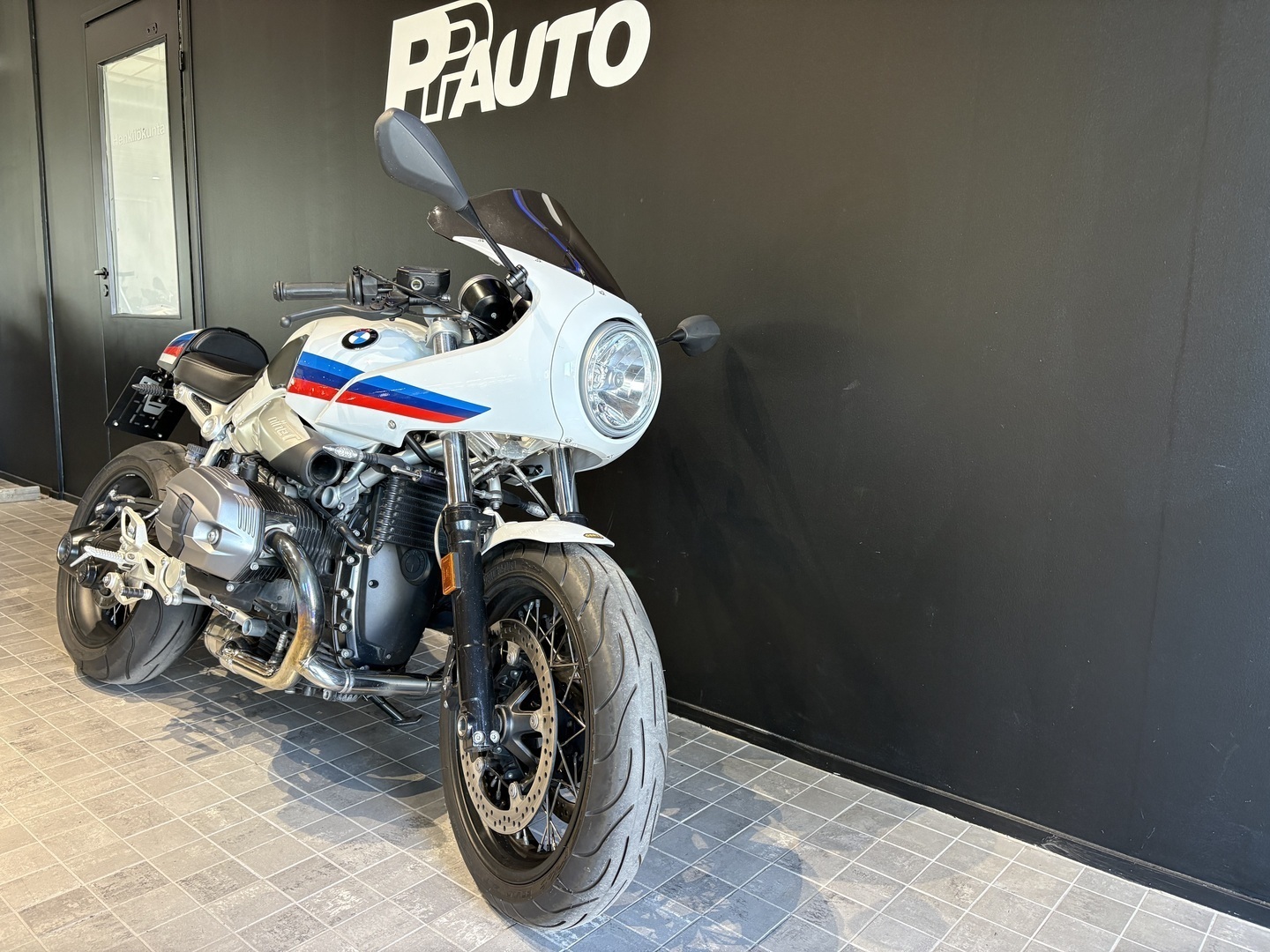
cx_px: 635
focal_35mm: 26
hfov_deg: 67.3
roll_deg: -0.9
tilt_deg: -8.2
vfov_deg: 53.1
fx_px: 954
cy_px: 476
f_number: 1.6
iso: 160
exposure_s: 1/50
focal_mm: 5.96
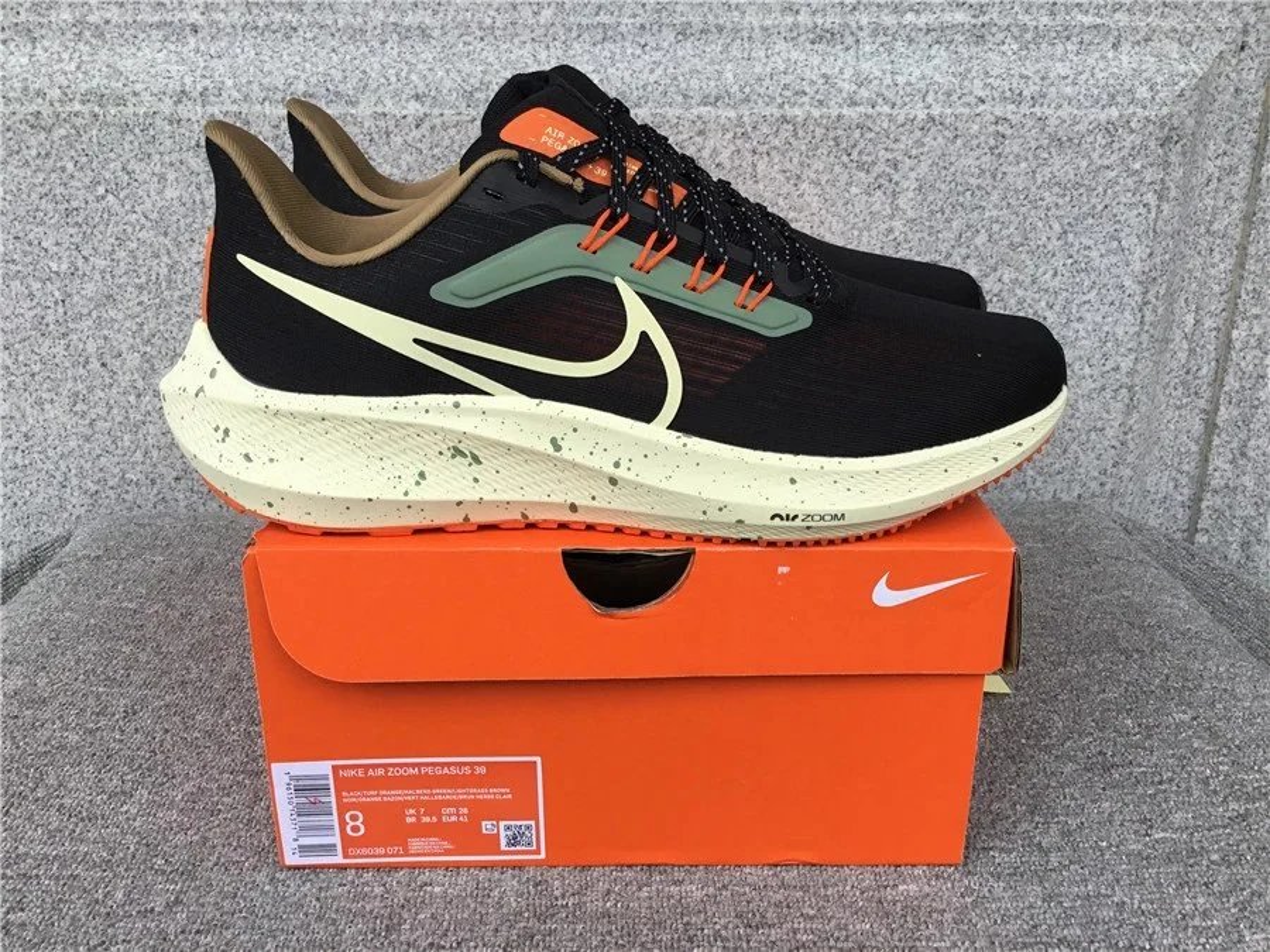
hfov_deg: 58.4
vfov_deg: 45.4
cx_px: 635
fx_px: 1137
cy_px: 476
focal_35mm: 31
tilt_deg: -20.5
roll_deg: +0.6
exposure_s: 1/100
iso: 25
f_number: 2.4
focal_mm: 3.3
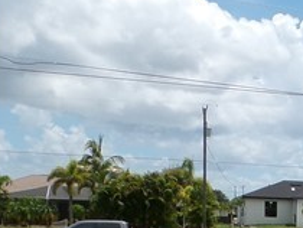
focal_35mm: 117
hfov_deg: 15.2
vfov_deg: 11.9
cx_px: 495
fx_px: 1025
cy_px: 375
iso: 100
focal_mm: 4.3
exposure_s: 1/640
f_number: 5.8
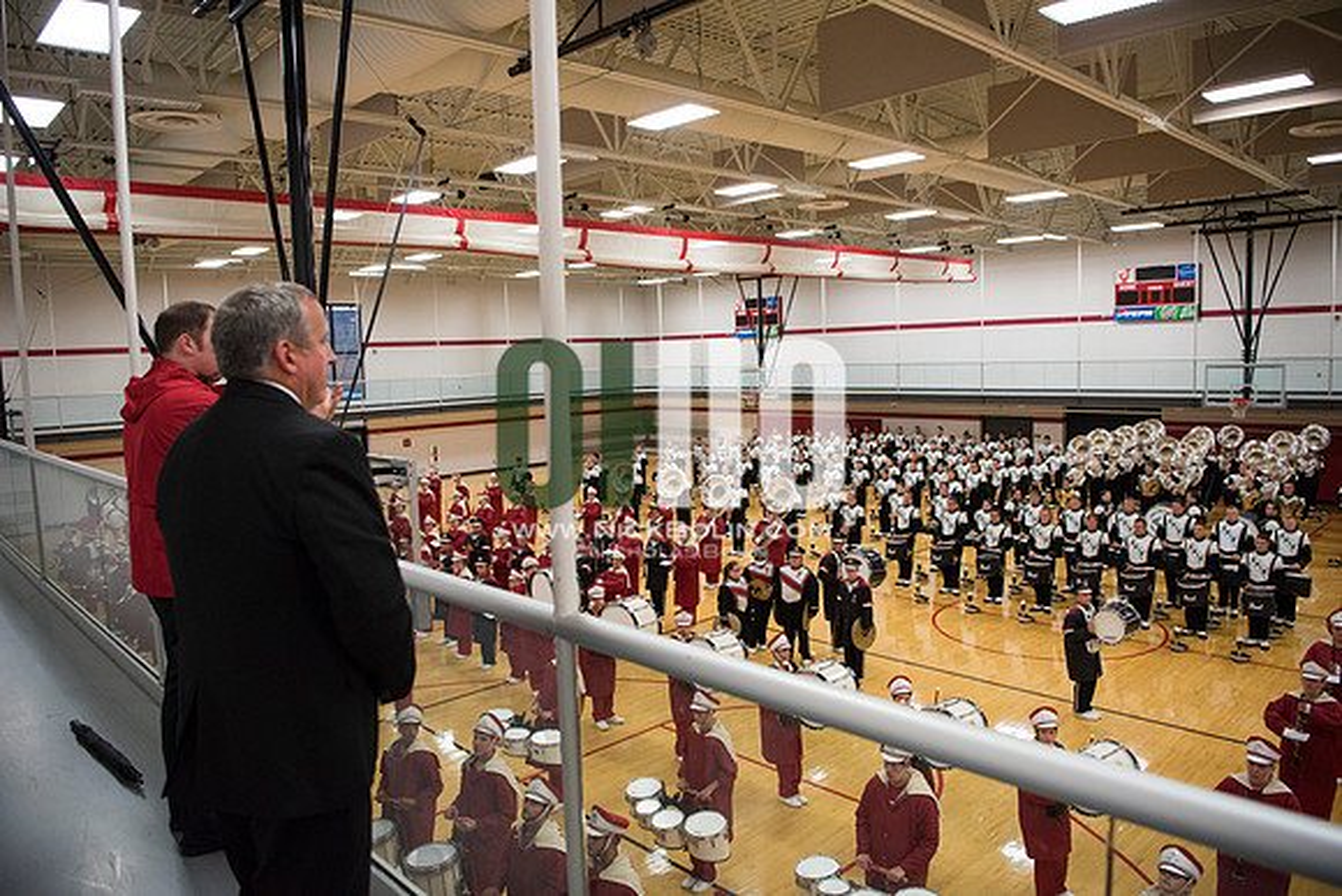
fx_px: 895
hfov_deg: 73.7
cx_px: 671
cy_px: 448
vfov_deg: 53.2
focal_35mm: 24
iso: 2000
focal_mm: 24
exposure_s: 1/500
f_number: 3.2
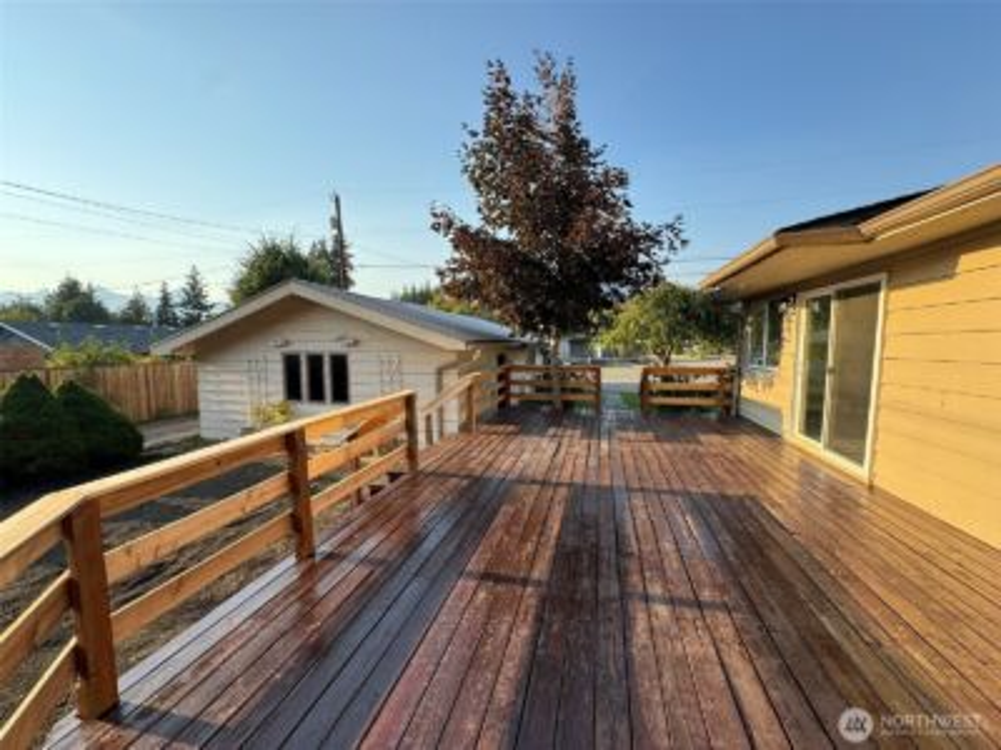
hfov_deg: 102.1
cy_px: 375
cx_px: 500
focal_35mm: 14
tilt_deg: -5.0
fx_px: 405
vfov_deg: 85.7
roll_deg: +0.2
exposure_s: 1/285
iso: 40
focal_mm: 2.22
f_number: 2.2
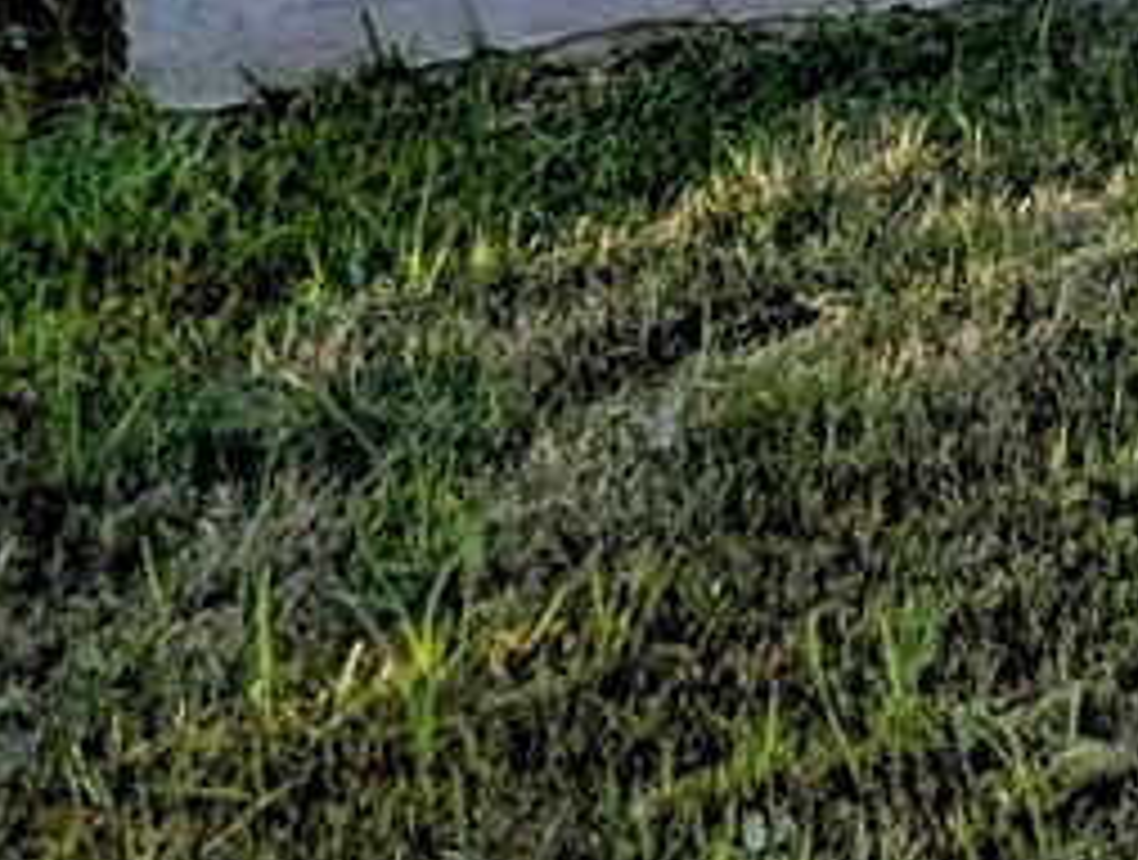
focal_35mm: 68
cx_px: 2245
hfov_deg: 18.8
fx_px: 2241
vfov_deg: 16.6
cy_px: -851
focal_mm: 2.02
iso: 51
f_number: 1.7
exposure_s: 1/1887
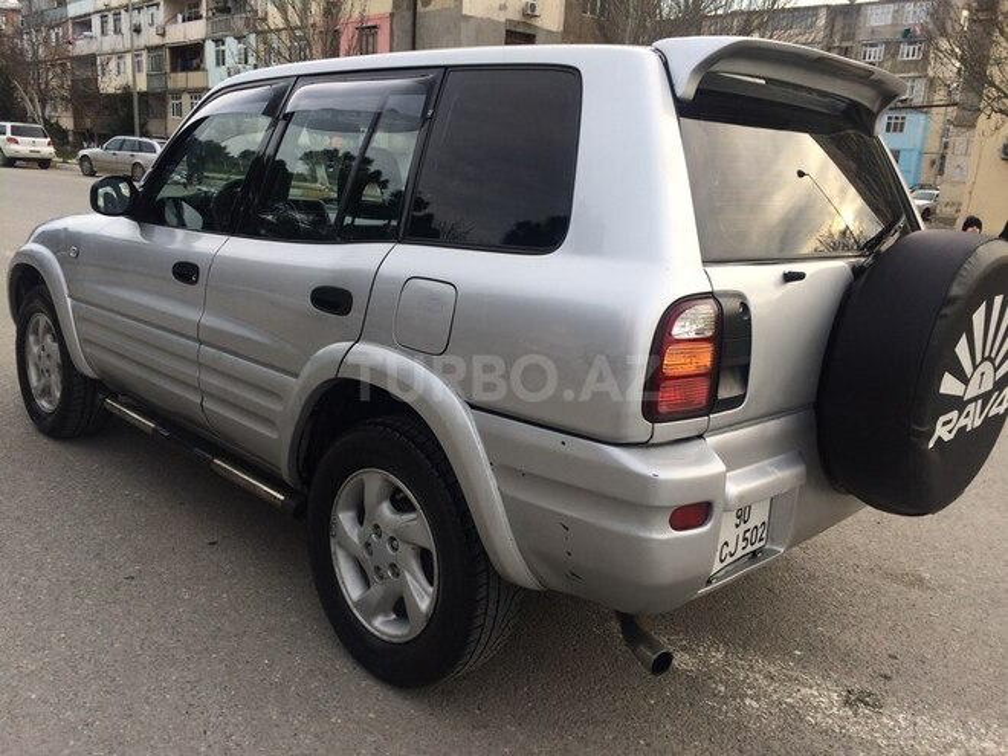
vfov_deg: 48.2
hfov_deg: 61.7
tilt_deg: -13.4
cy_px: 378
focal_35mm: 29
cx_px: 504
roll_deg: -2.1
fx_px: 844
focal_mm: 4.15
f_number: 2.2
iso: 32
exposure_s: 1/507
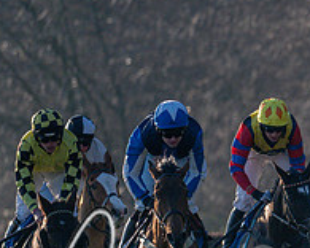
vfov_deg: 0.9
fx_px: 15680
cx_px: 578
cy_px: 177
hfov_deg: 1.1
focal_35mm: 1709
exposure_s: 1/2500
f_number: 5
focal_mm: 400
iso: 400
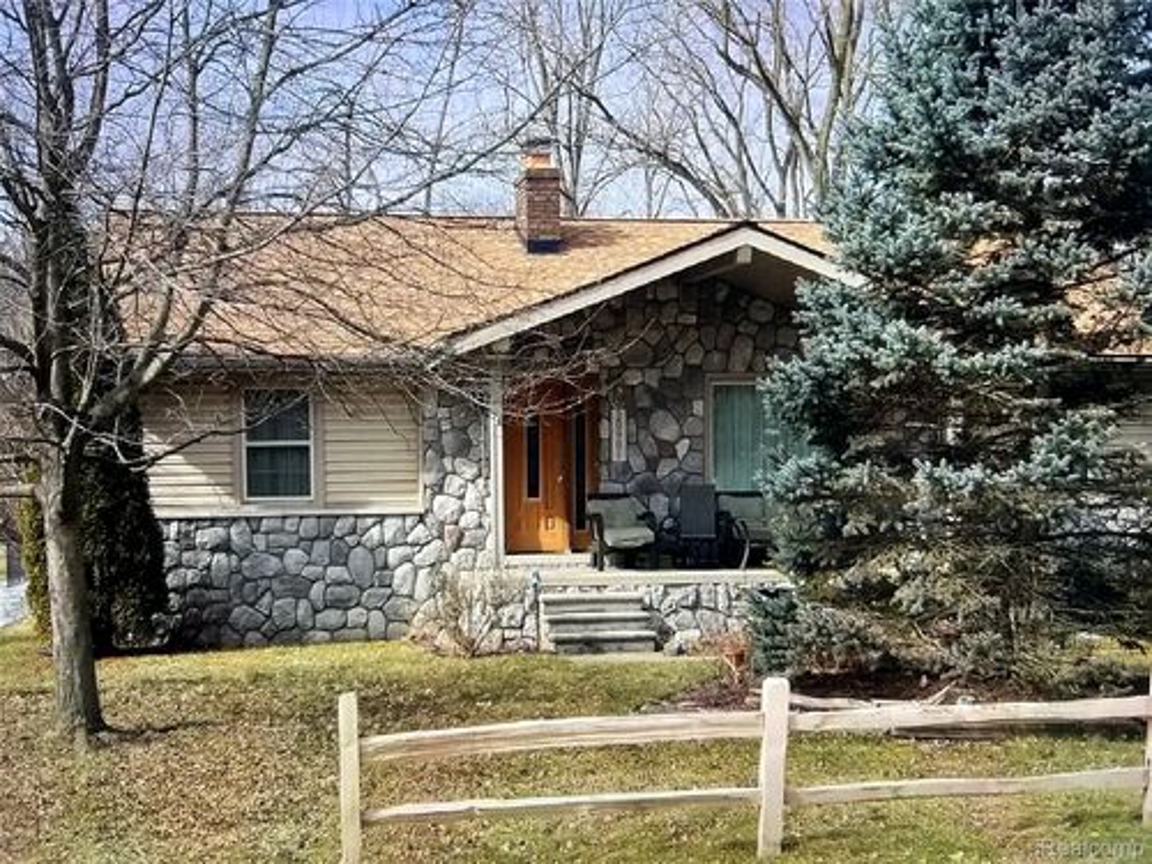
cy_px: 432
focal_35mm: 26
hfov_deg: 67.3
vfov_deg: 53.1
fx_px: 865
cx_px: 576
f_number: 1.5
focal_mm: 5.7
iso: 50
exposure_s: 1/121
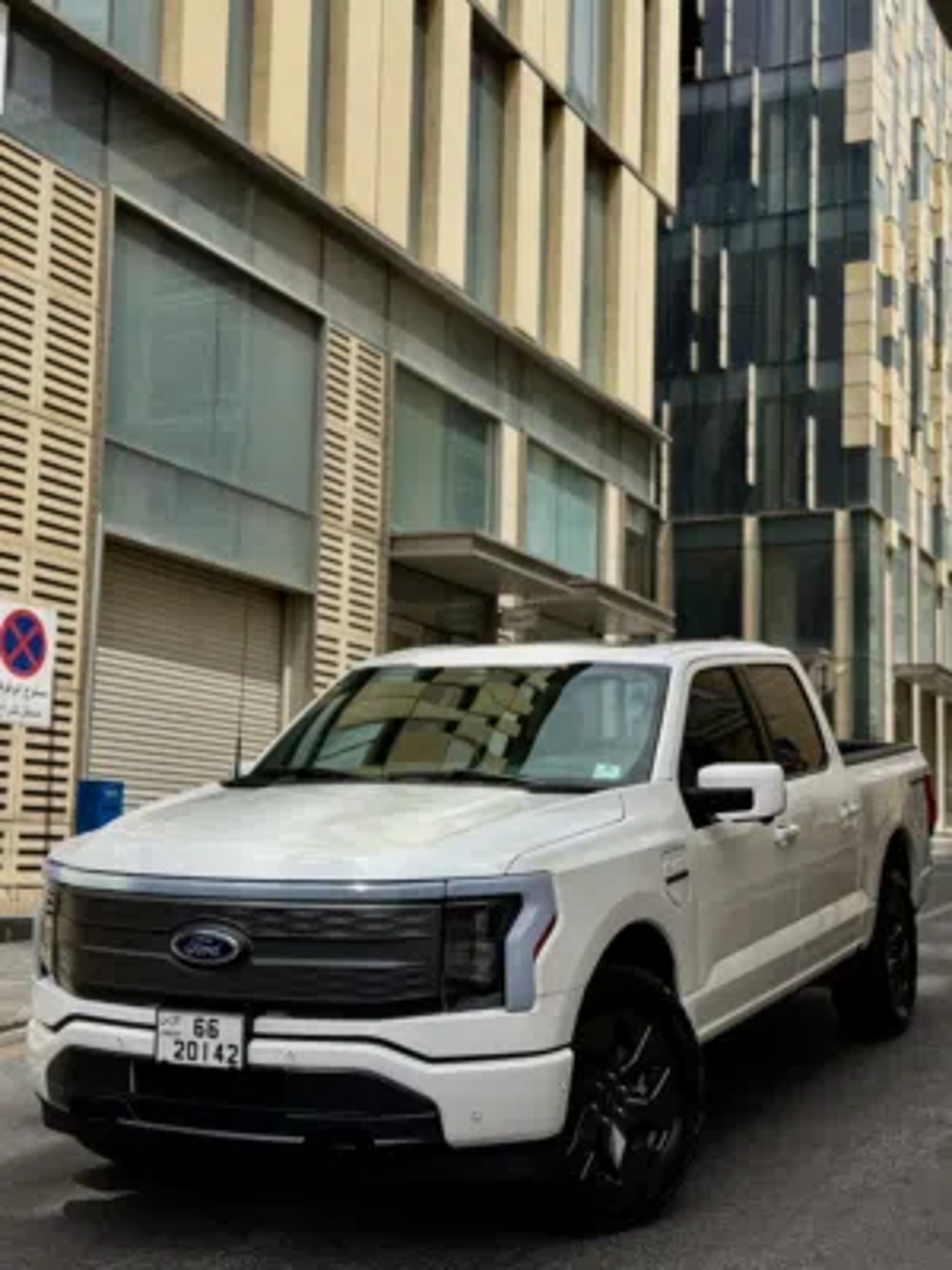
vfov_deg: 39.7
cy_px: 635
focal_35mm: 48
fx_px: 1760
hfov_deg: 30.3
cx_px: 476
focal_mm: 6.76
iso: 64
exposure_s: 1/4587
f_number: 1.78
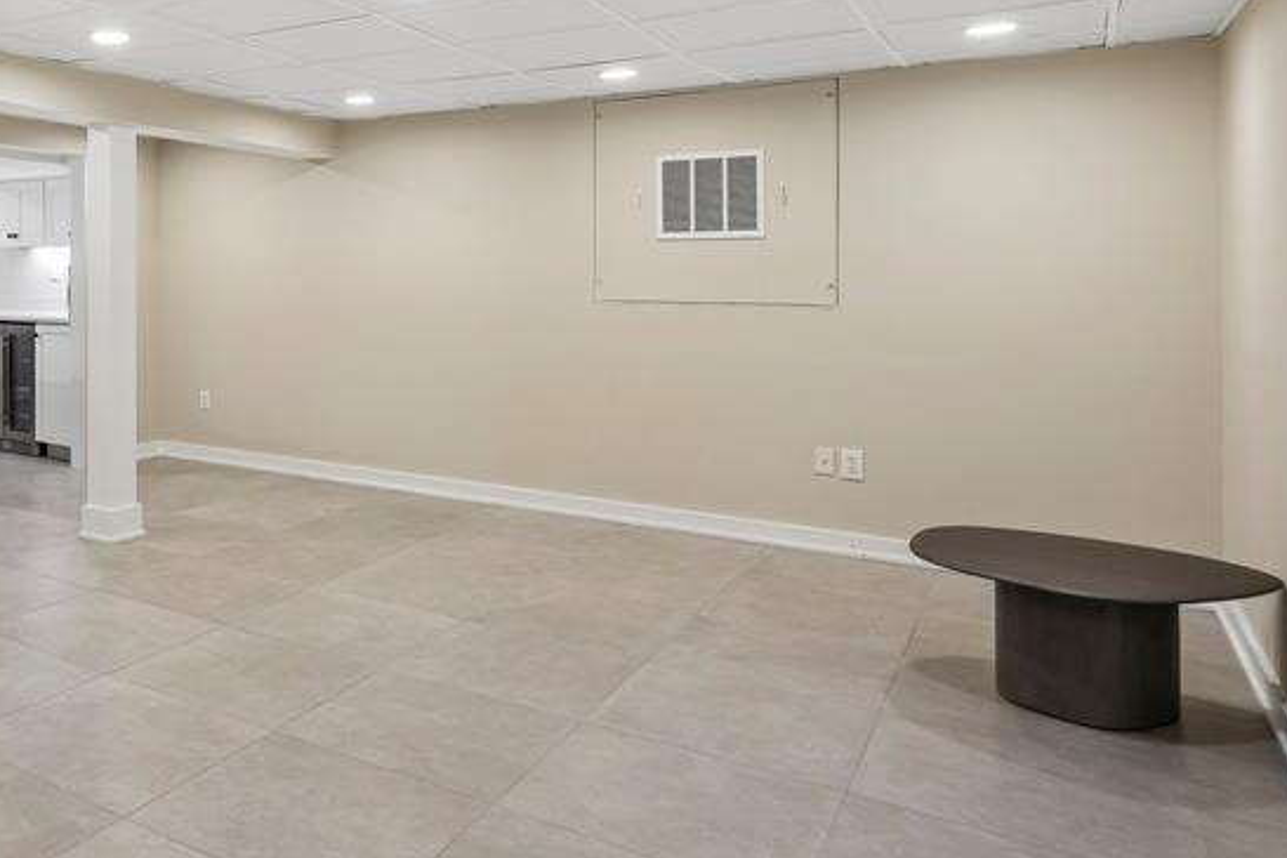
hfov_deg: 54.1
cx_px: 132
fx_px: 1072
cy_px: 250
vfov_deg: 42.7
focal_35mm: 30
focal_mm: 16
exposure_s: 1/20
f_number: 8
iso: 400
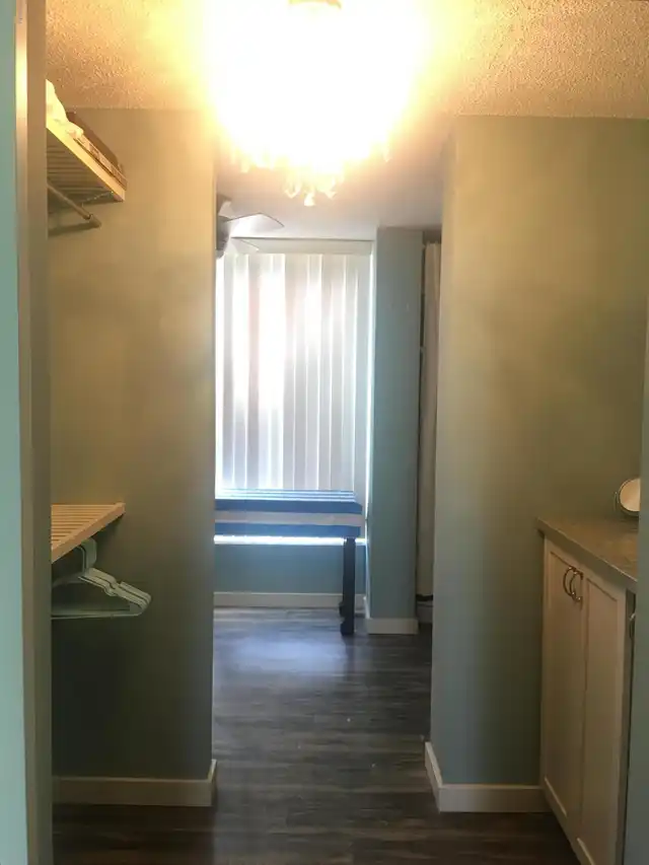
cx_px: 324
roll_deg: -0.7
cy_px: 432
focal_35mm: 29
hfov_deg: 48.2
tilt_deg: -2.0
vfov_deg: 61.7
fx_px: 725
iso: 50
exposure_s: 1/15
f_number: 2.2
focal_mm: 4.15
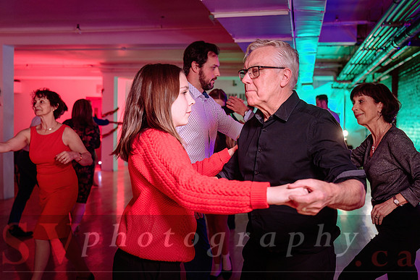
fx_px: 467
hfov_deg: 48.4
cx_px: 210
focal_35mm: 40
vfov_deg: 33.4
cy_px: 140
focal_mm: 40
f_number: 3.5
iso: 1000
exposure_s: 1/125
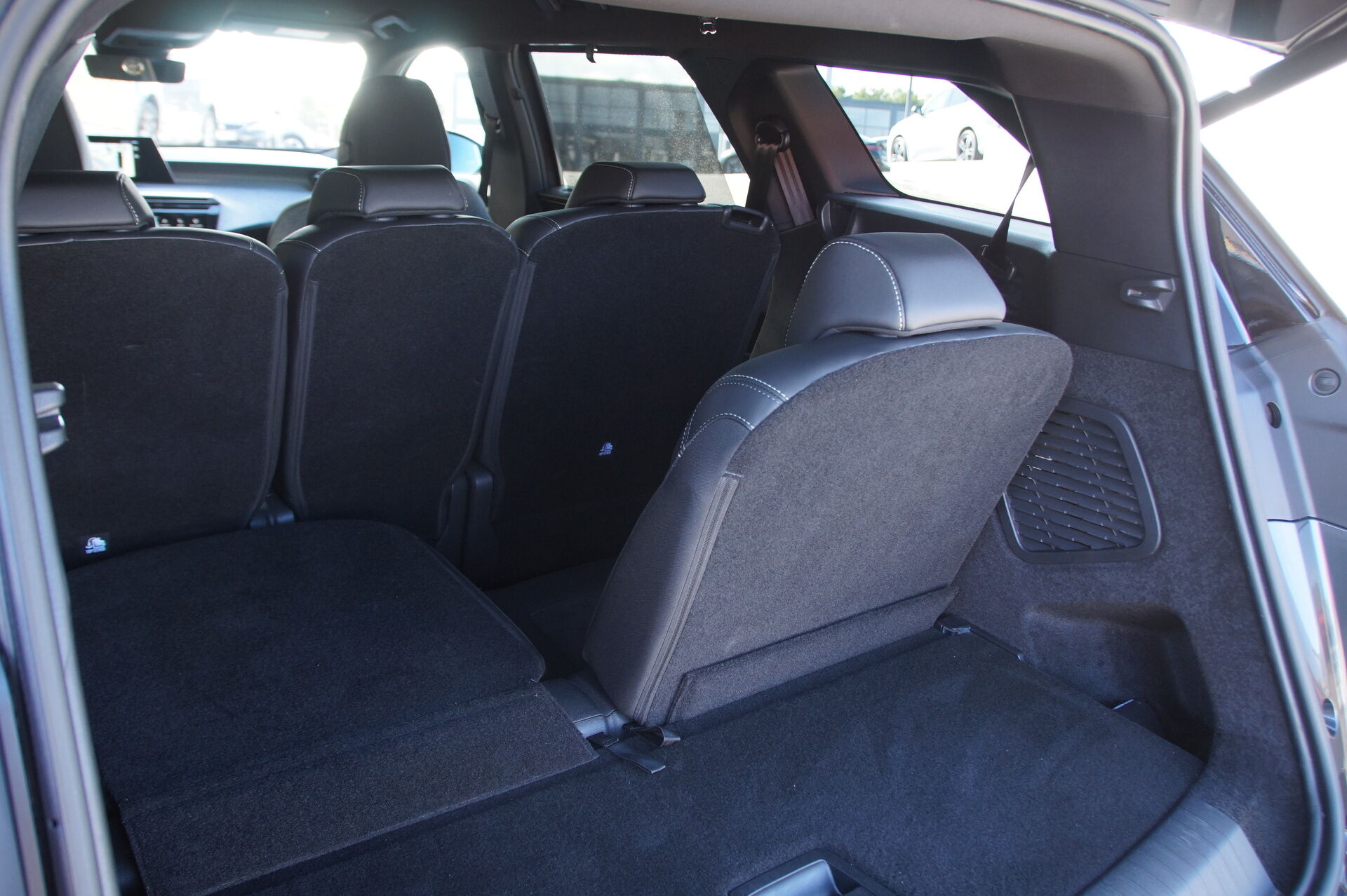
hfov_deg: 67.4
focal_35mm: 27
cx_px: 674
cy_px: 448
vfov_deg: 47.9
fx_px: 1010
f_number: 4
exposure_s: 1/60
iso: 400
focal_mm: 18
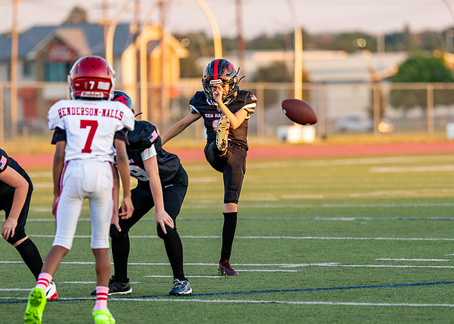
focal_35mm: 377
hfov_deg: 5.3
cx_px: 253
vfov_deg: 3.8
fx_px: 4865
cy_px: 156
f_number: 2.8
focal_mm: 200
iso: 800
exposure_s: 1/1250
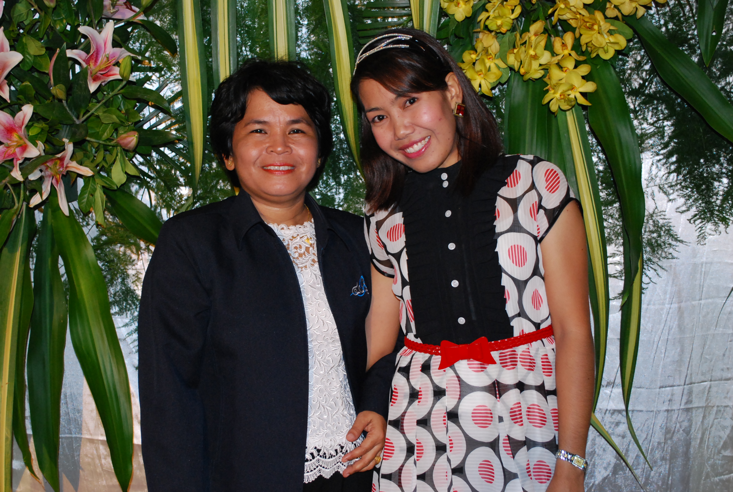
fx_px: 1071
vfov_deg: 25.9
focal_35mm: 52
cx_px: 366
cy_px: 246
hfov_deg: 37.8
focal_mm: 35
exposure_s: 1/15
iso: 800
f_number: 5.3
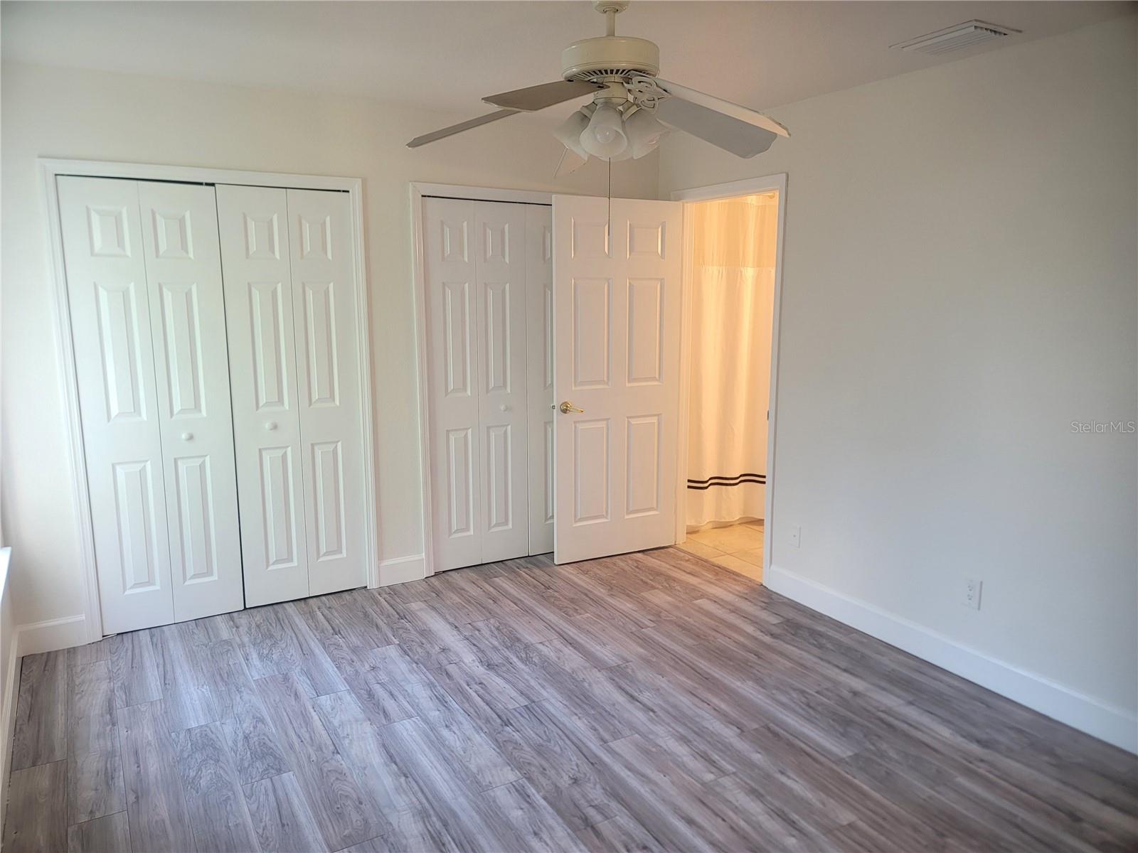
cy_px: 426
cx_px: 569
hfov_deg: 69.4
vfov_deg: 54.9
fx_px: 822
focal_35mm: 25
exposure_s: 1/40
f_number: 1.8
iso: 160
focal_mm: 7
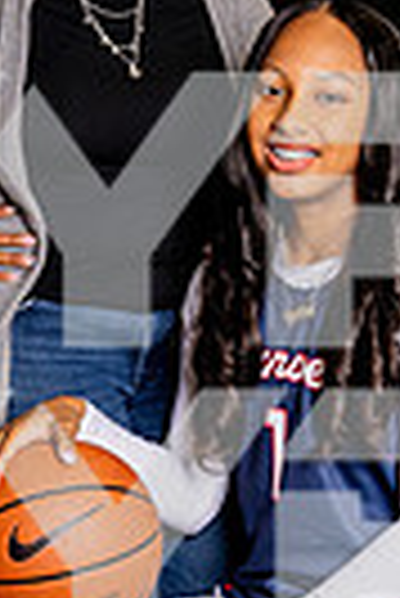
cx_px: 225
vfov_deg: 16.7
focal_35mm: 121
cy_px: 531
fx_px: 2011
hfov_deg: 11.4
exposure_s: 1/200
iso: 640
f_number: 6.3
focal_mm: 35.7
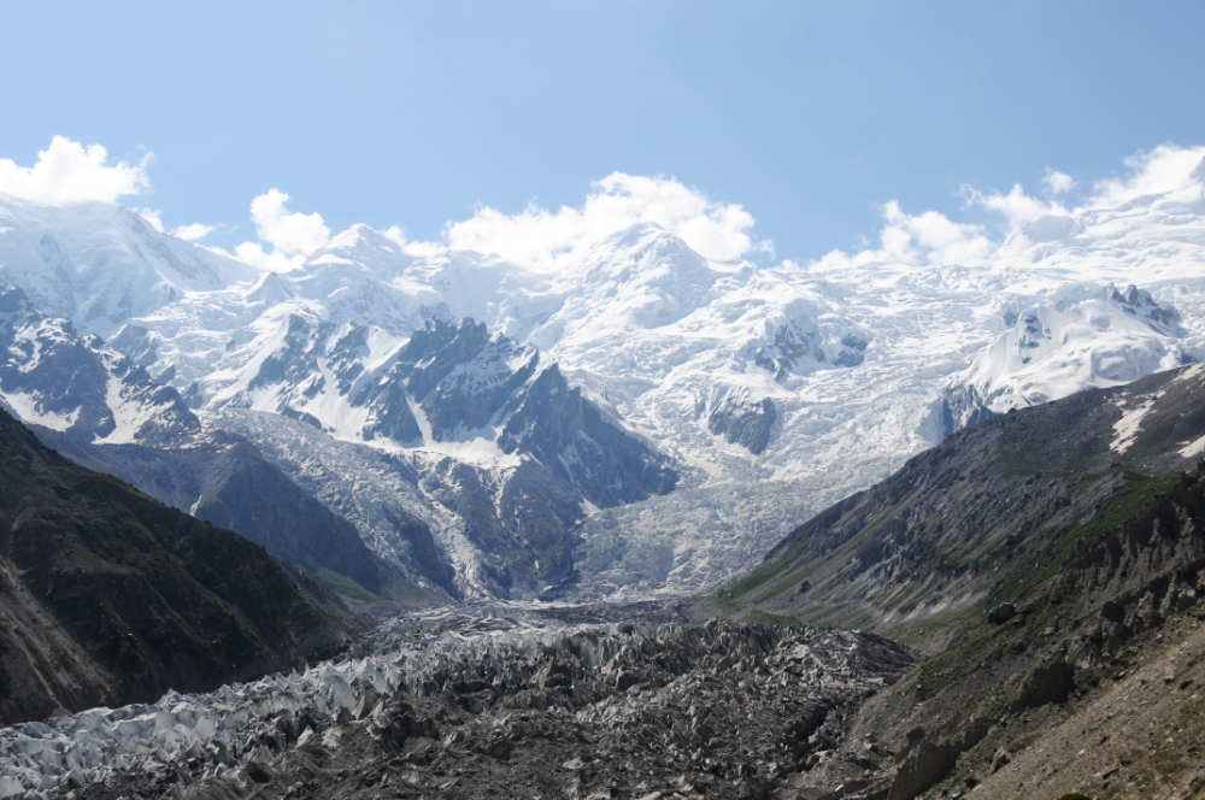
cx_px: 602
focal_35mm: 48
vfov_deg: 28.0
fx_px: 1605
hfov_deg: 41.2
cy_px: 400
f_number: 8
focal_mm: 32
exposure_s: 1/2000
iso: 250
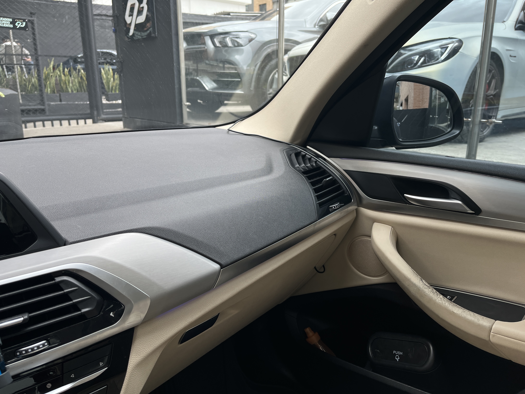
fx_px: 394
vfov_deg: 53.1
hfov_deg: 67.3
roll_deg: +0.3
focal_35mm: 26
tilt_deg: -16.1
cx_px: 262
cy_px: 197
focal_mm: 5.1
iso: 50
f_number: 1.6
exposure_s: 1/404
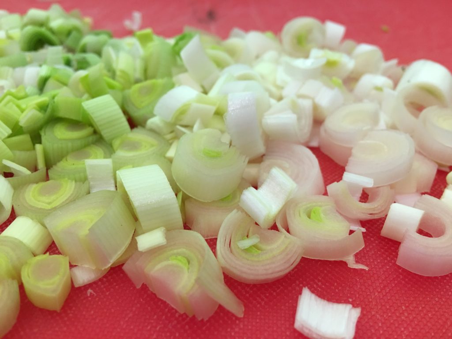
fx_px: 379
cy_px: 170
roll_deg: +1.1
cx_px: 226
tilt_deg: -35.5
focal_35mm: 29
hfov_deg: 61.7
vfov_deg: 48.2
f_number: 2.2
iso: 64
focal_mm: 4.15
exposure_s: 1/15
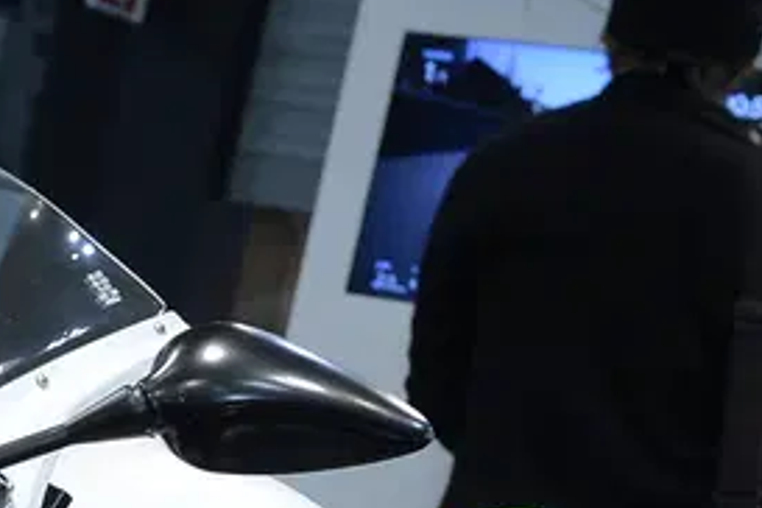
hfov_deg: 9.5
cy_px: 967
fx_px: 4466
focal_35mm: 211
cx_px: -373
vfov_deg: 6.3
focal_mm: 48
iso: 1000
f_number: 5.6
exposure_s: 1/100
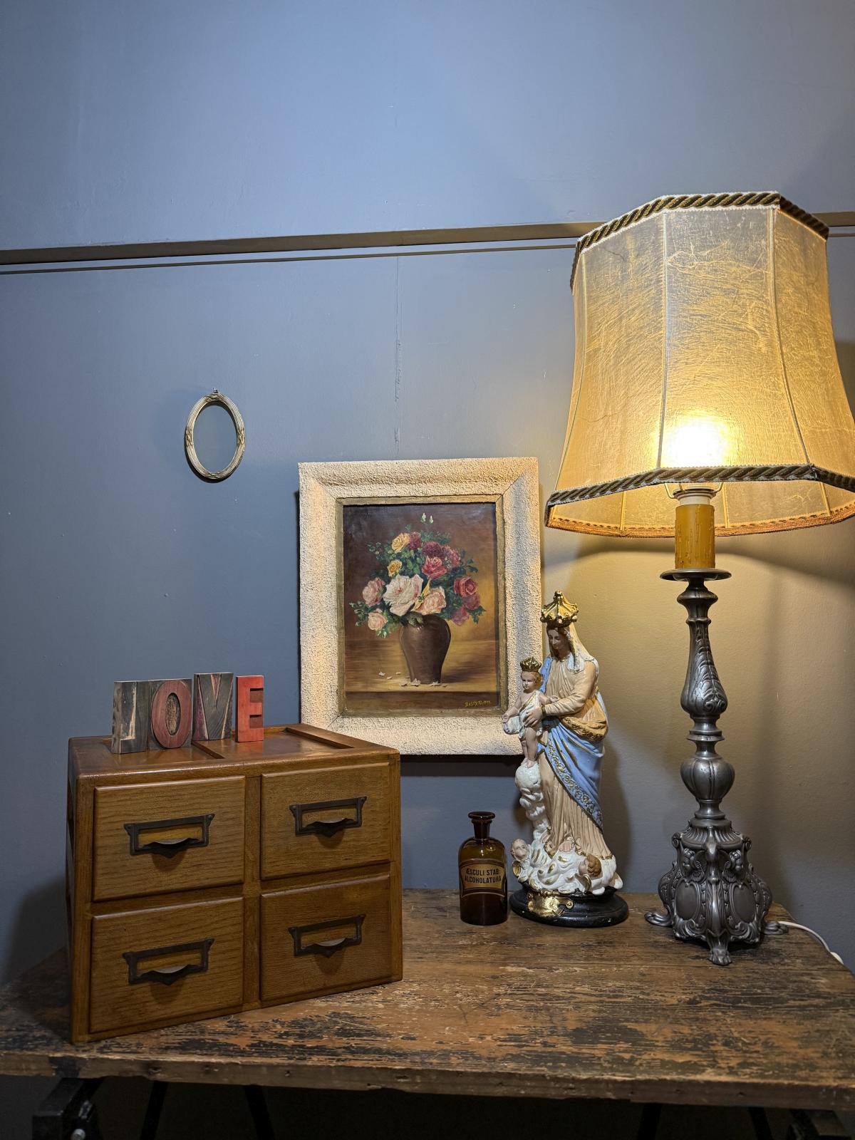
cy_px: 570
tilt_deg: +5.8
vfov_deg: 71.6
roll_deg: -0.7
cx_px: 428
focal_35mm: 24
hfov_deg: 56.8
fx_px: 790
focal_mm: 6.76
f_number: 1.78
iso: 200
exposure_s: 1/50
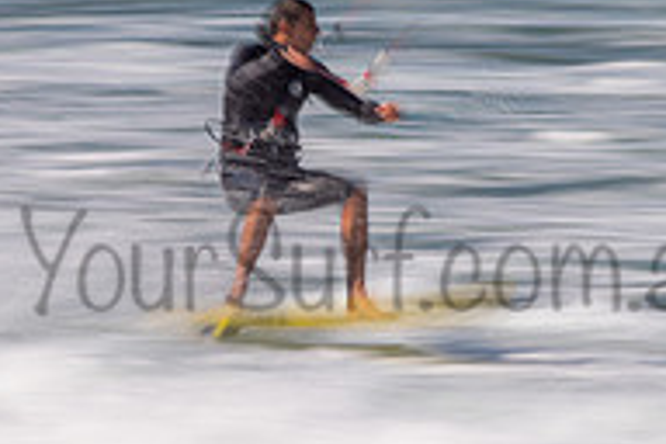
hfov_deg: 1.4
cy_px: 231
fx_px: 27951
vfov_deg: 0.9
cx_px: 378
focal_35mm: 1511
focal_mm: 500
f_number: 18
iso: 64
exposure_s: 1/25
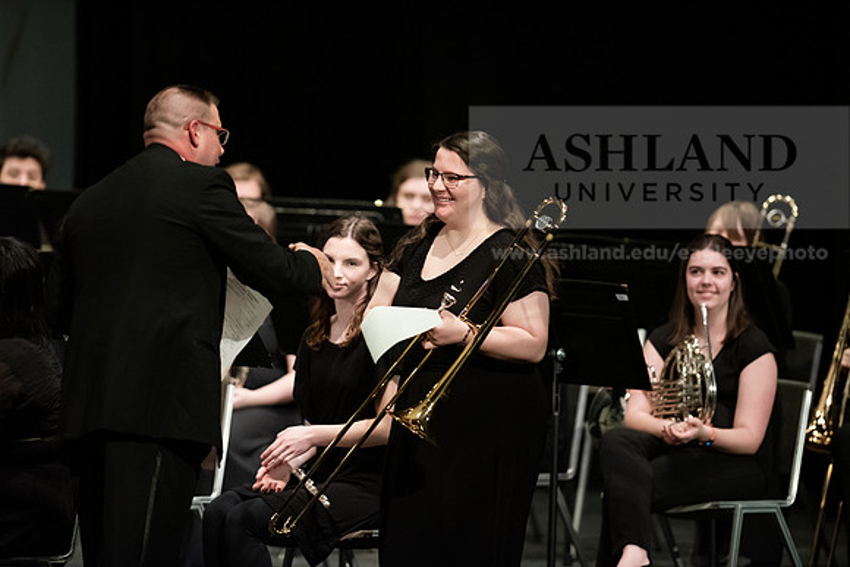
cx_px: 425
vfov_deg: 4.6
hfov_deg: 6.9
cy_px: 284
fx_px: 7085
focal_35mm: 300
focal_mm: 300
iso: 4000
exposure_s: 1/250
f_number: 3.2
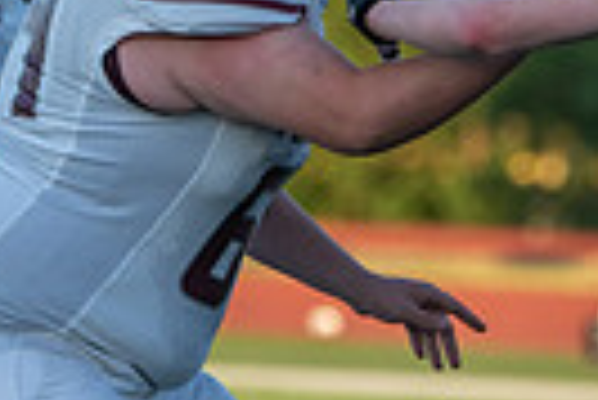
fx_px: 19705
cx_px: 162
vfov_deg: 1.2
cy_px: 407
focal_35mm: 1185
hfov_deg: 1.7
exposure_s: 1/1250
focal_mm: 271
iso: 1000
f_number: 5.6
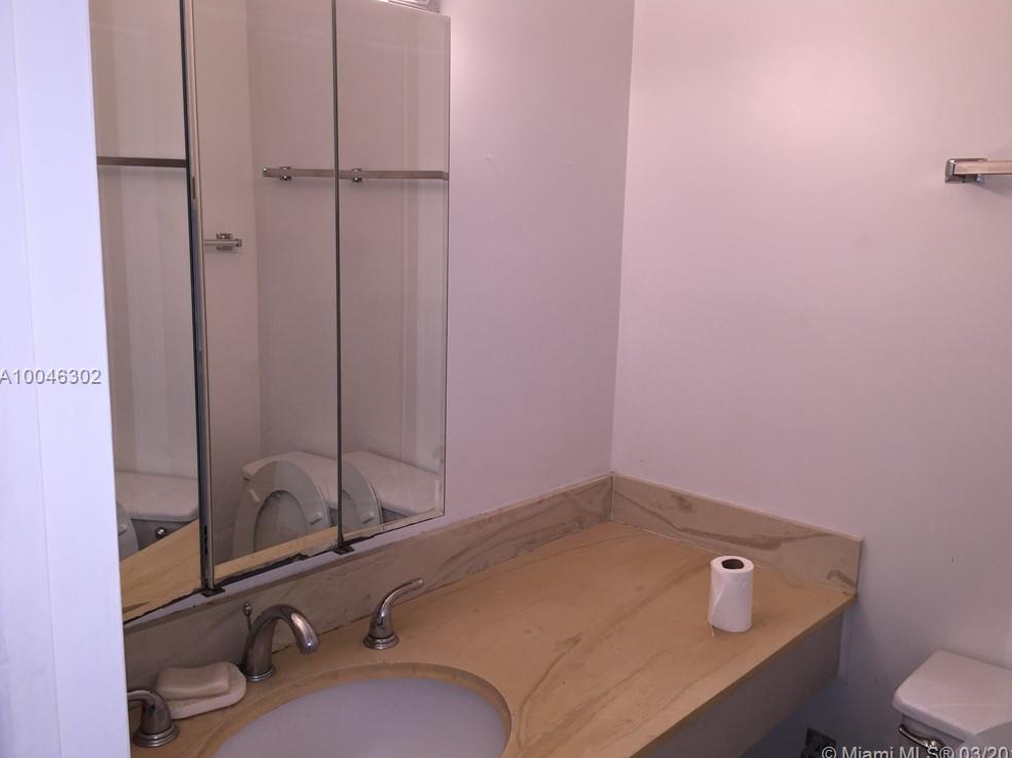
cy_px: 377
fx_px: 877
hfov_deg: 60.0
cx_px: 517
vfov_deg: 46.8
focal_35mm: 30
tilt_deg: -10.0
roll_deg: -2.3
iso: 32
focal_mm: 4.15
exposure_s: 1/30
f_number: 2.2
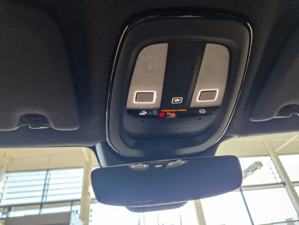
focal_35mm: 23
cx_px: 150
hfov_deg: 73.9
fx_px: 199
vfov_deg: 58.9
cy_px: 112
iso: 320
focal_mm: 5.4
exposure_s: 1/100
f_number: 1.8
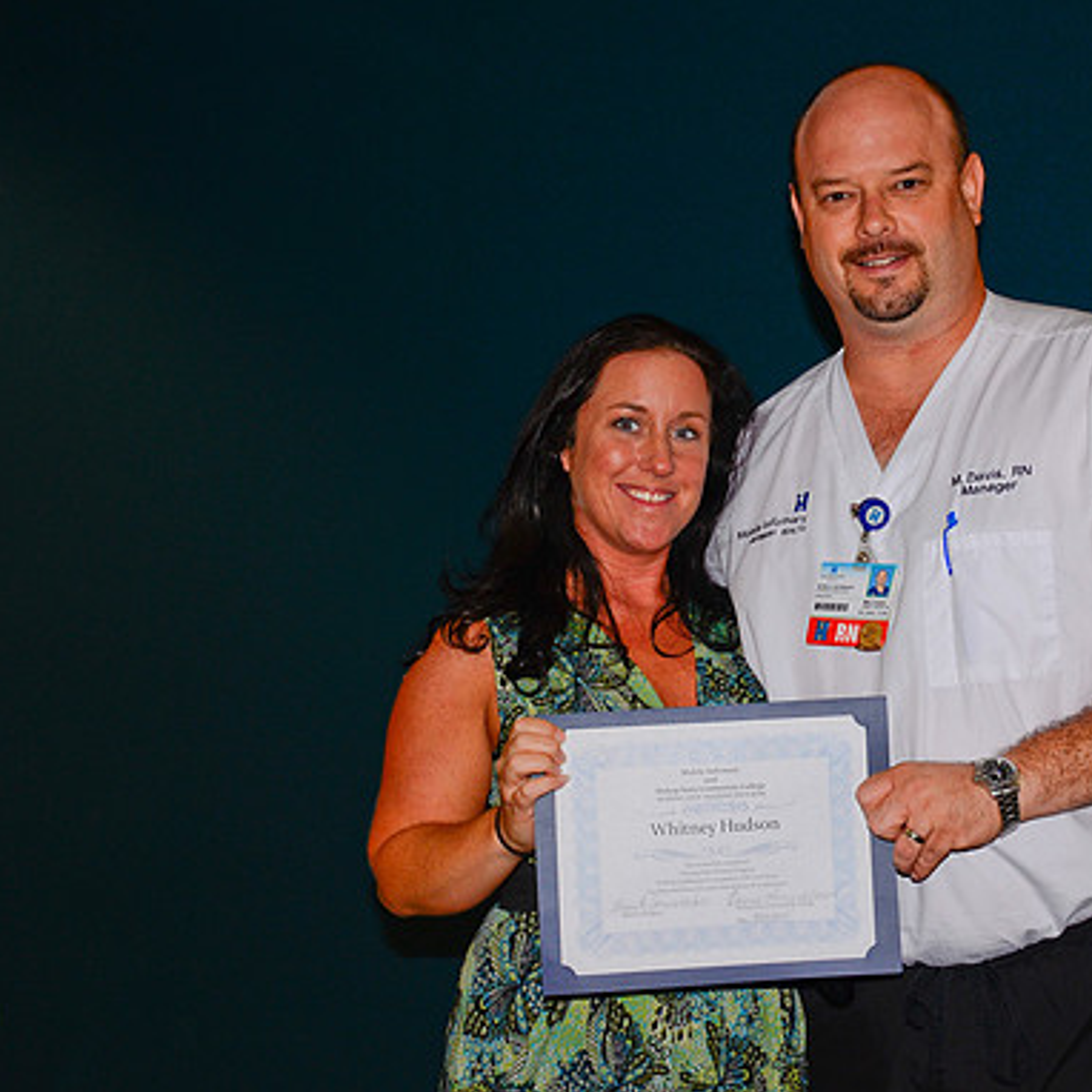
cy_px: 546
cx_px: 775
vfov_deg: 29.6
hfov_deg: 29.2
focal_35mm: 58
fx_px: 2070
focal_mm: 30
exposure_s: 1/50
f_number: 5
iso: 400
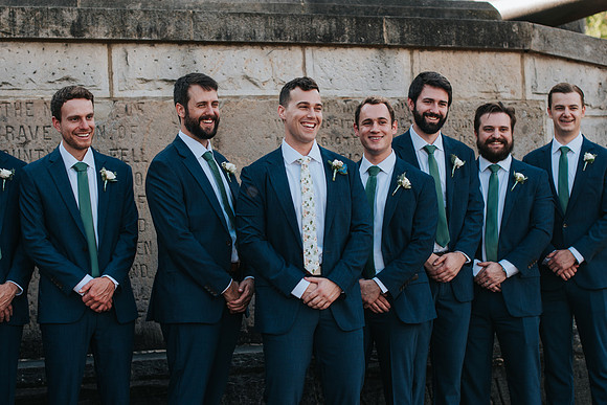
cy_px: 202
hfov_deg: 27.0
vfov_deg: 18.2
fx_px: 1265
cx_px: 304
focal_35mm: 75
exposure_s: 1/400
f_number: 3.2
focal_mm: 50
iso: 100
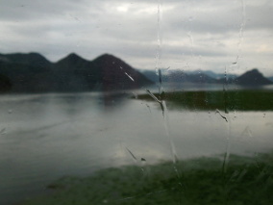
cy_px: 79
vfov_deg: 32.7
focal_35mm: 44
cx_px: 163
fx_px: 347
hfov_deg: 42.7
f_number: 3.3
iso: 100
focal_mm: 4.5
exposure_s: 1/100
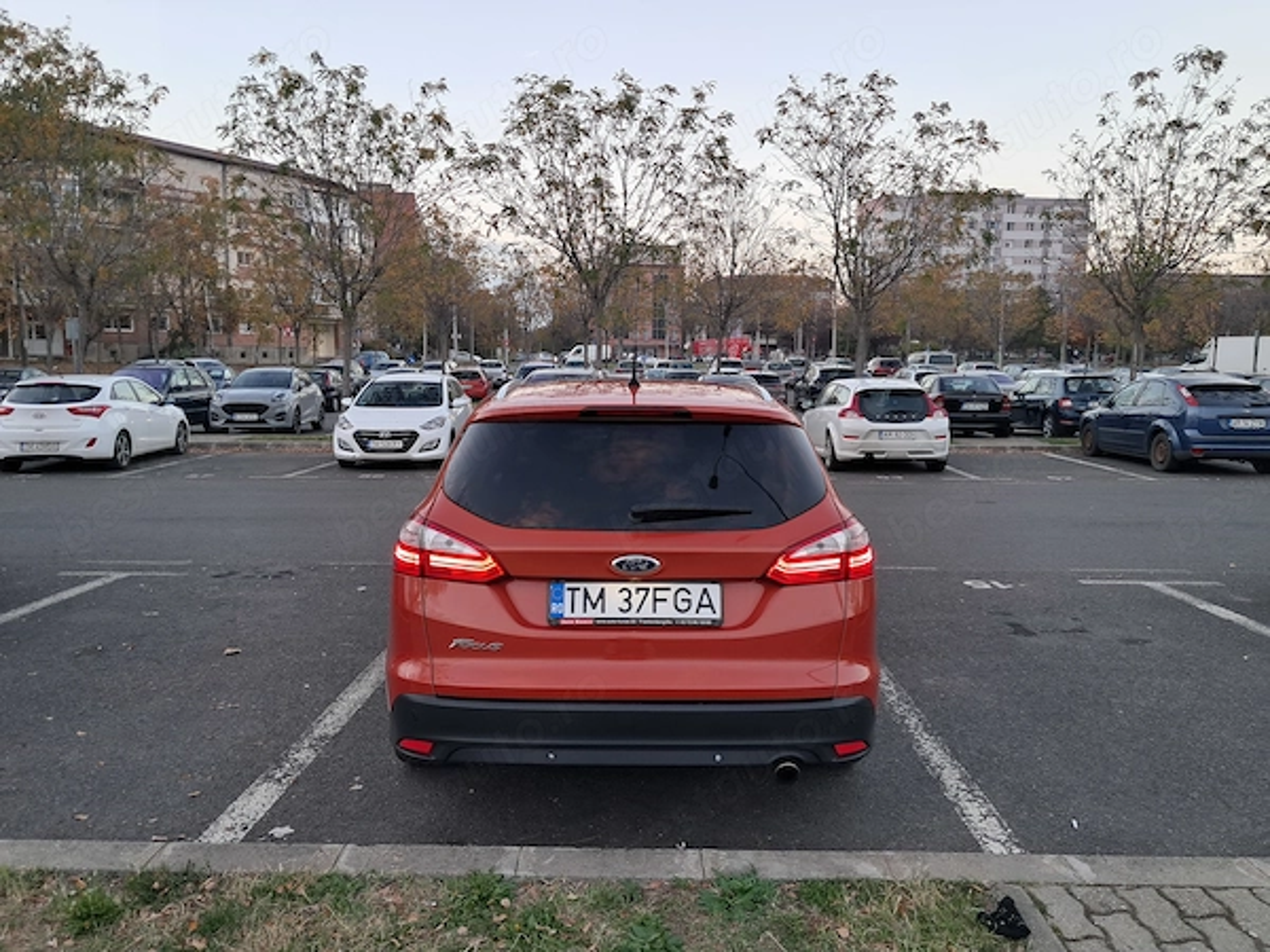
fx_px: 991
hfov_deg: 65.3
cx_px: 635
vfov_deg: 51.4
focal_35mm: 27
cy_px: 476
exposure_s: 1/50
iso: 50
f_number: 1.8
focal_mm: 4
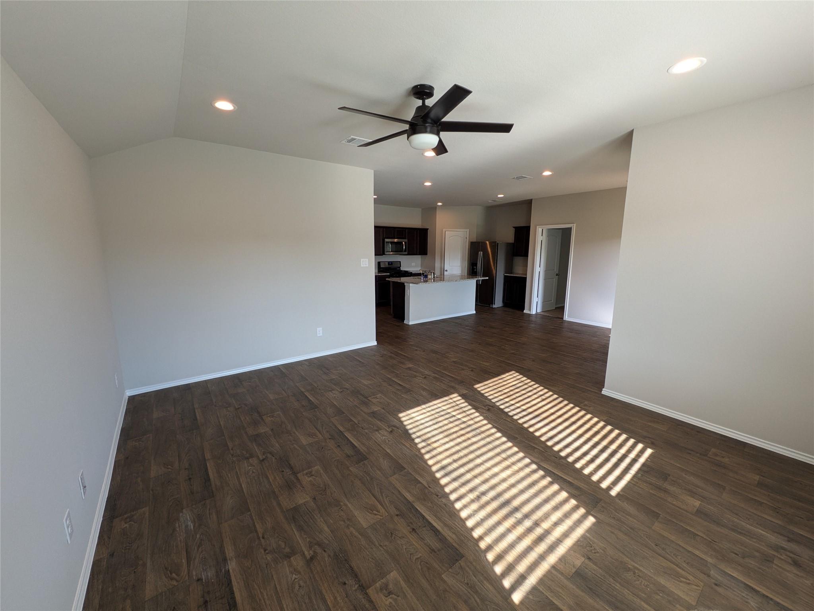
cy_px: 306
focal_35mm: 14
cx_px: 407
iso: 56
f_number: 2.2
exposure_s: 1/60
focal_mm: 1.85
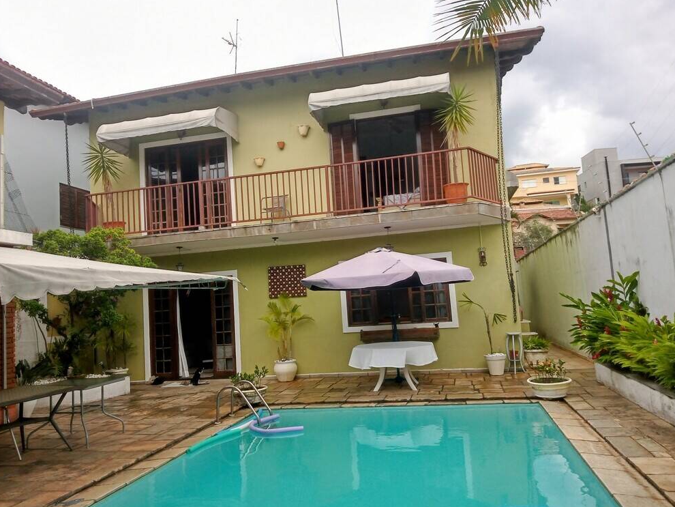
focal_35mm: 21
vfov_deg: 63.5
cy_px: 251
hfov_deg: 79.0
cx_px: 336
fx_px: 410
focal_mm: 3.54
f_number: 2
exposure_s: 1/831
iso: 112
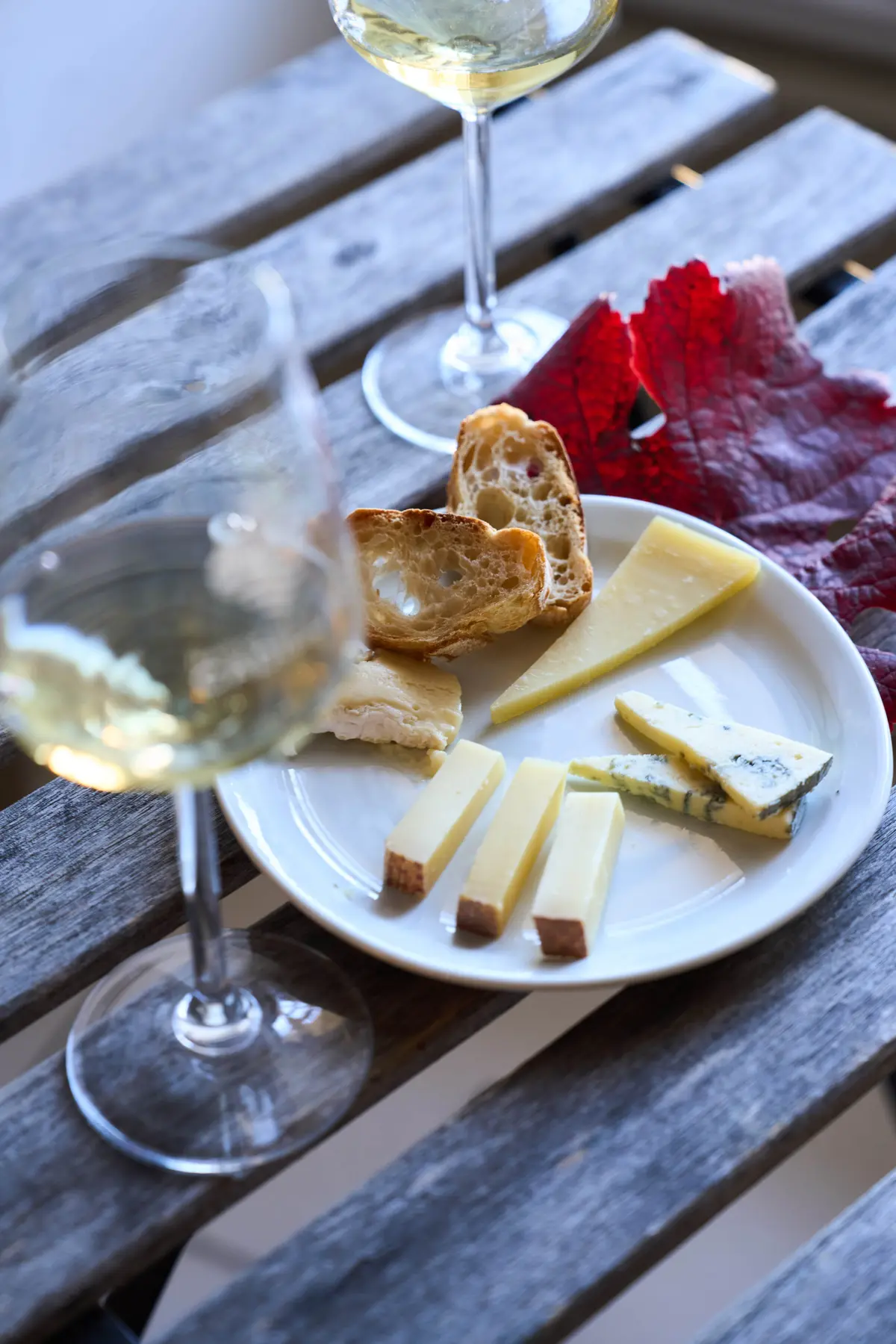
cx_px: 448
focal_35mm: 70
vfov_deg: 28.8
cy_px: 672
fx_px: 2613
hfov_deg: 19.5
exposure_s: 1/80
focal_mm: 70
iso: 400
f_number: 4
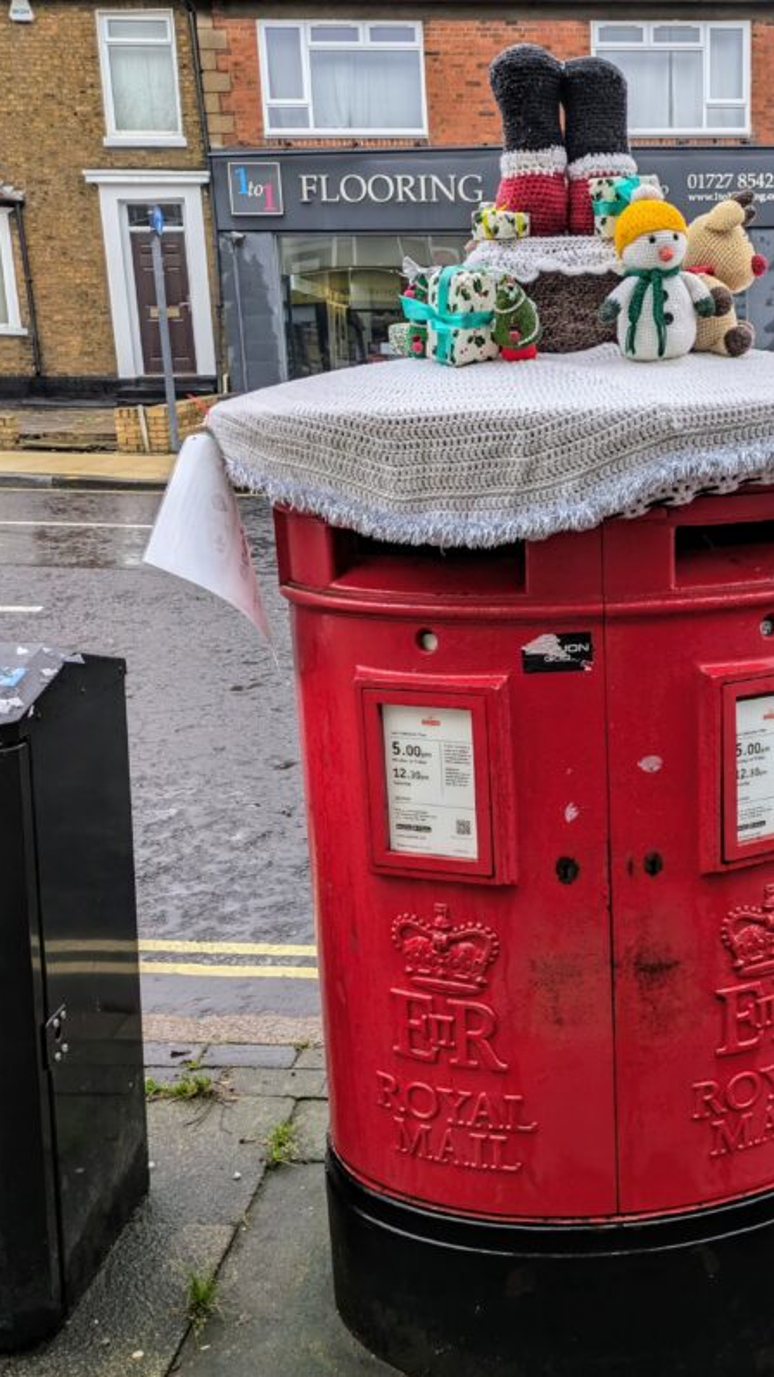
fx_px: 1278
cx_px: 640
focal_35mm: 35
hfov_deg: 32.6
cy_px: 636
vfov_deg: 56.6
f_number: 1.89
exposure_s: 1/225
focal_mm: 5.43
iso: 46
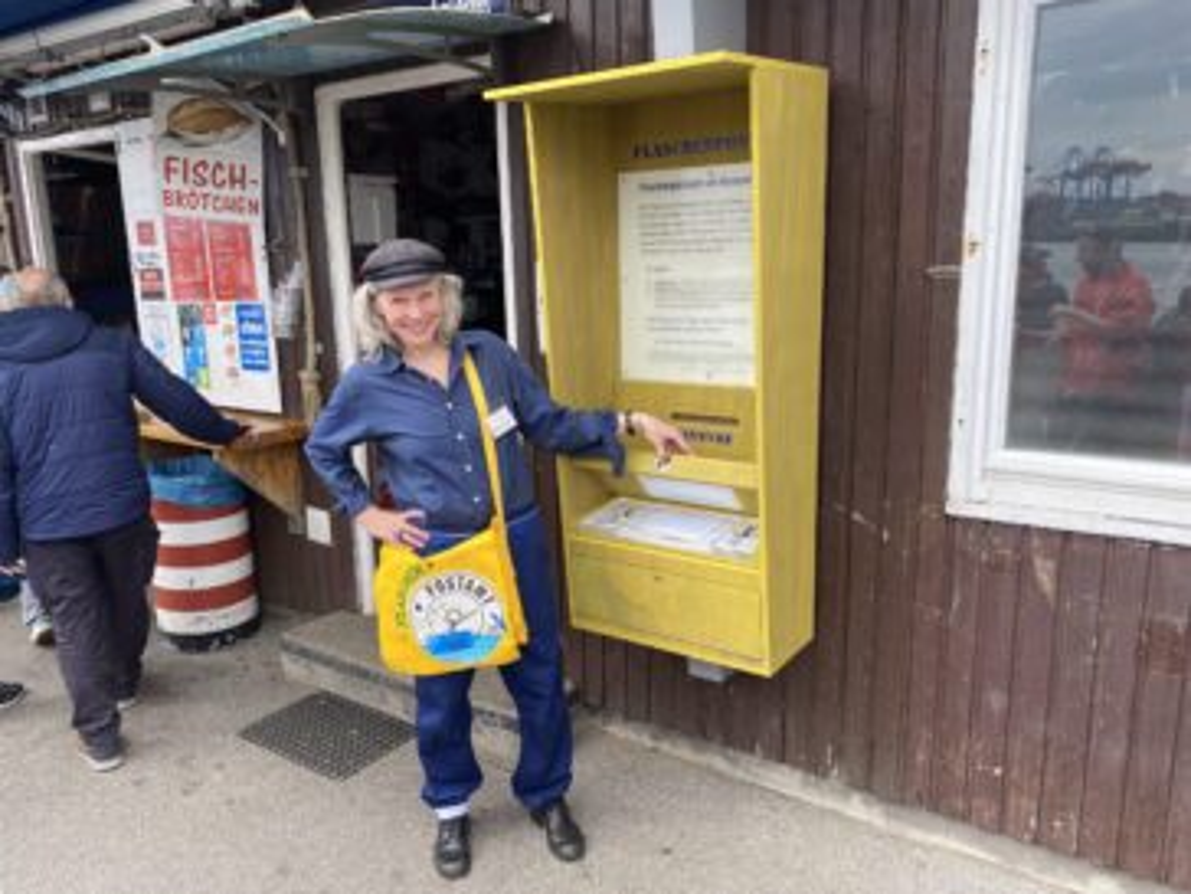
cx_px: 596
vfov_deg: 53.1
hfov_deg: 67.3
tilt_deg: -14.4
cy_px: 447
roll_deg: +1.7
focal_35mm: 26
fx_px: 895
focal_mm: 4.25
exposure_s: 1/591
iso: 32
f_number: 1.8
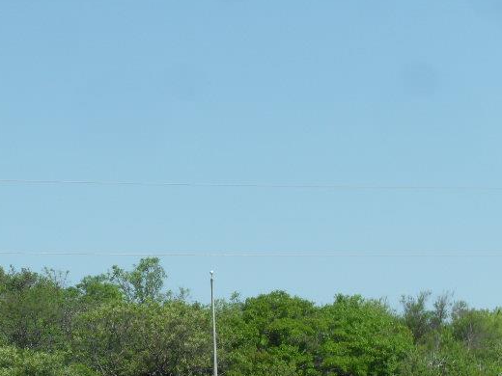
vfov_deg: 7.4
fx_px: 2915
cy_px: 349
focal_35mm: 201
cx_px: 41
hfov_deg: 9.8
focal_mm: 21.6
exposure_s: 1/500
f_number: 5.7
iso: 80
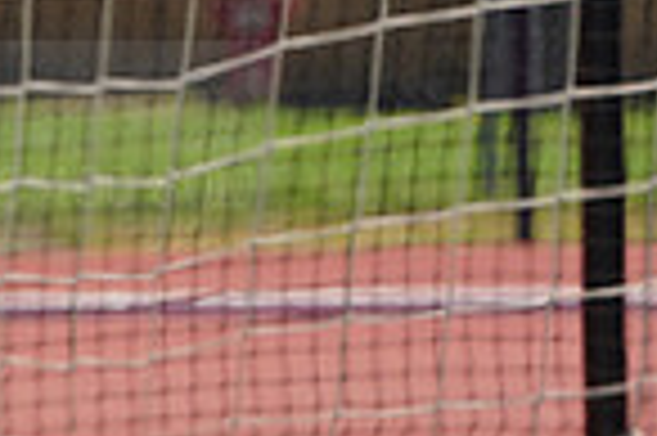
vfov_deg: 1.3
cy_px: 99
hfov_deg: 2.0
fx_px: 18576
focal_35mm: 1019
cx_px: -598
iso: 200
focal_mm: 256
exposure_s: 1/250
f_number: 13
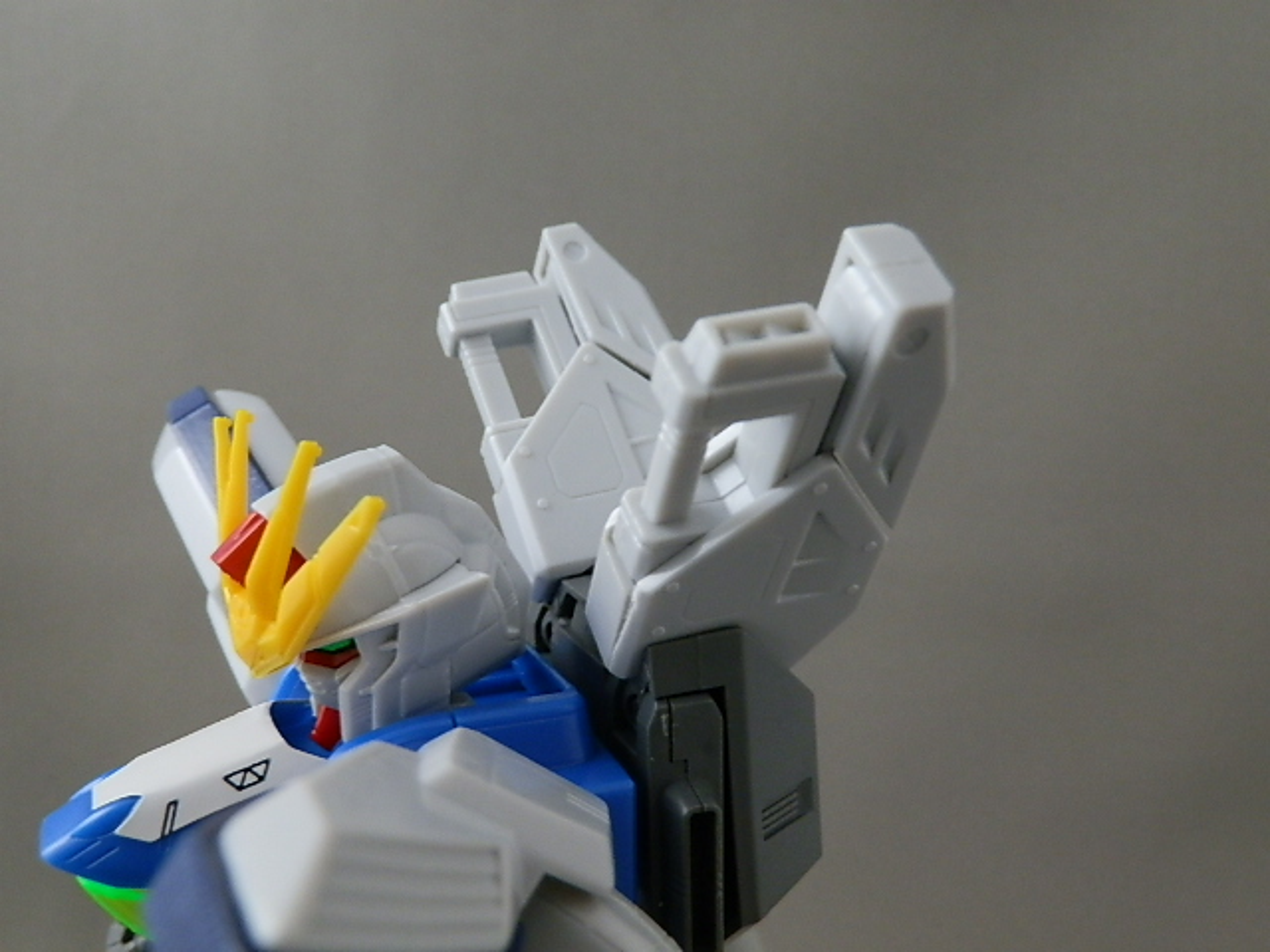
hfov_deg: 54.0
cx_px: 635
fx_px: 1247
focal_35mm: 34
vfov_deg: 41.8
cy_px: 476
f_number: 3.5
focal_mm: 6.17
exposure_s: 1/15
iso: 200
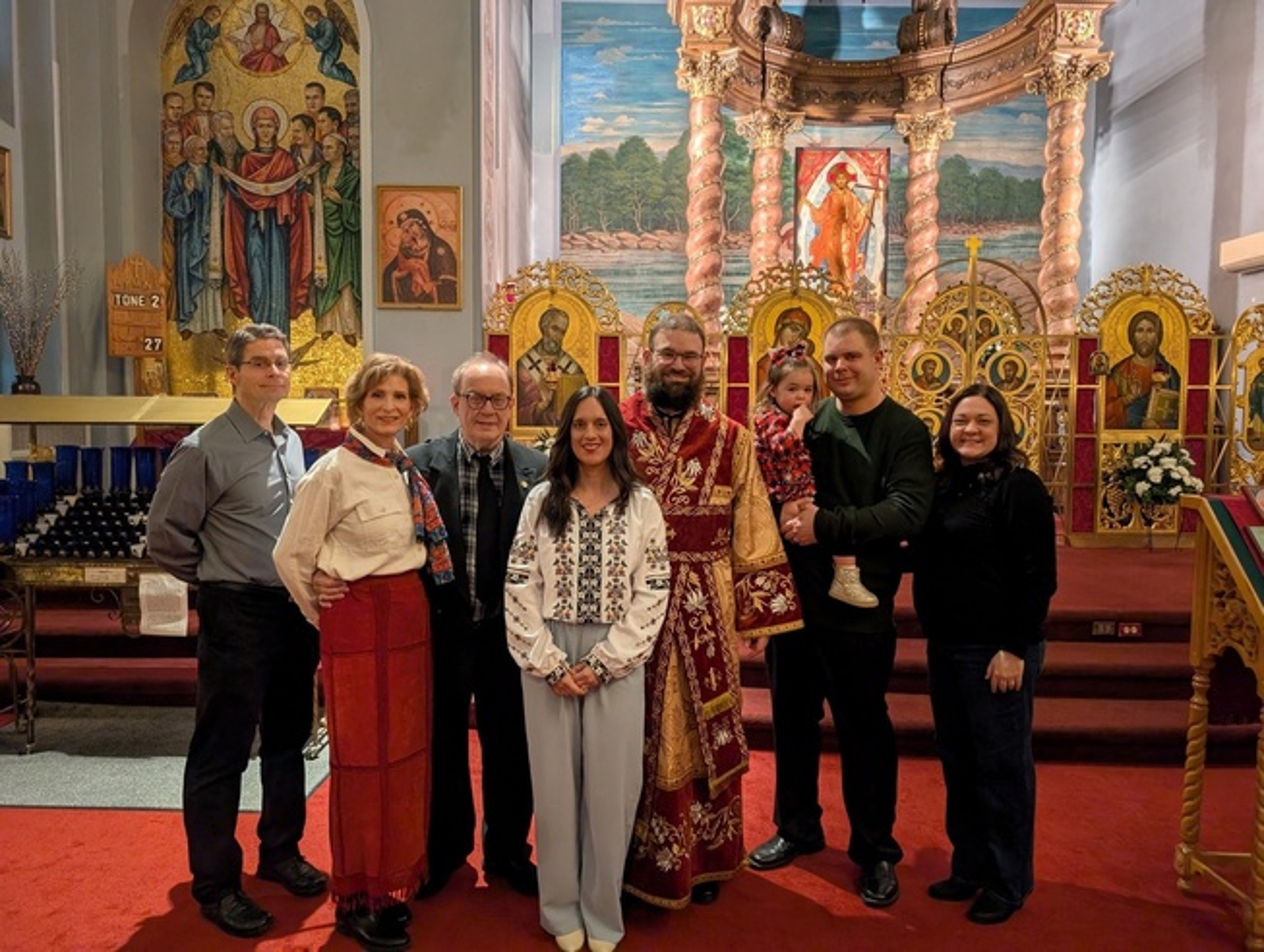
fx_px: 878
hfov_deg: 71.5
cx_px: 632
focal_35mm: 24
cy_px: 476
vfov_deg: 57.0
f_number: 1.68
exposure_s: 1/60
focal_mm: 6.9
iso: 56
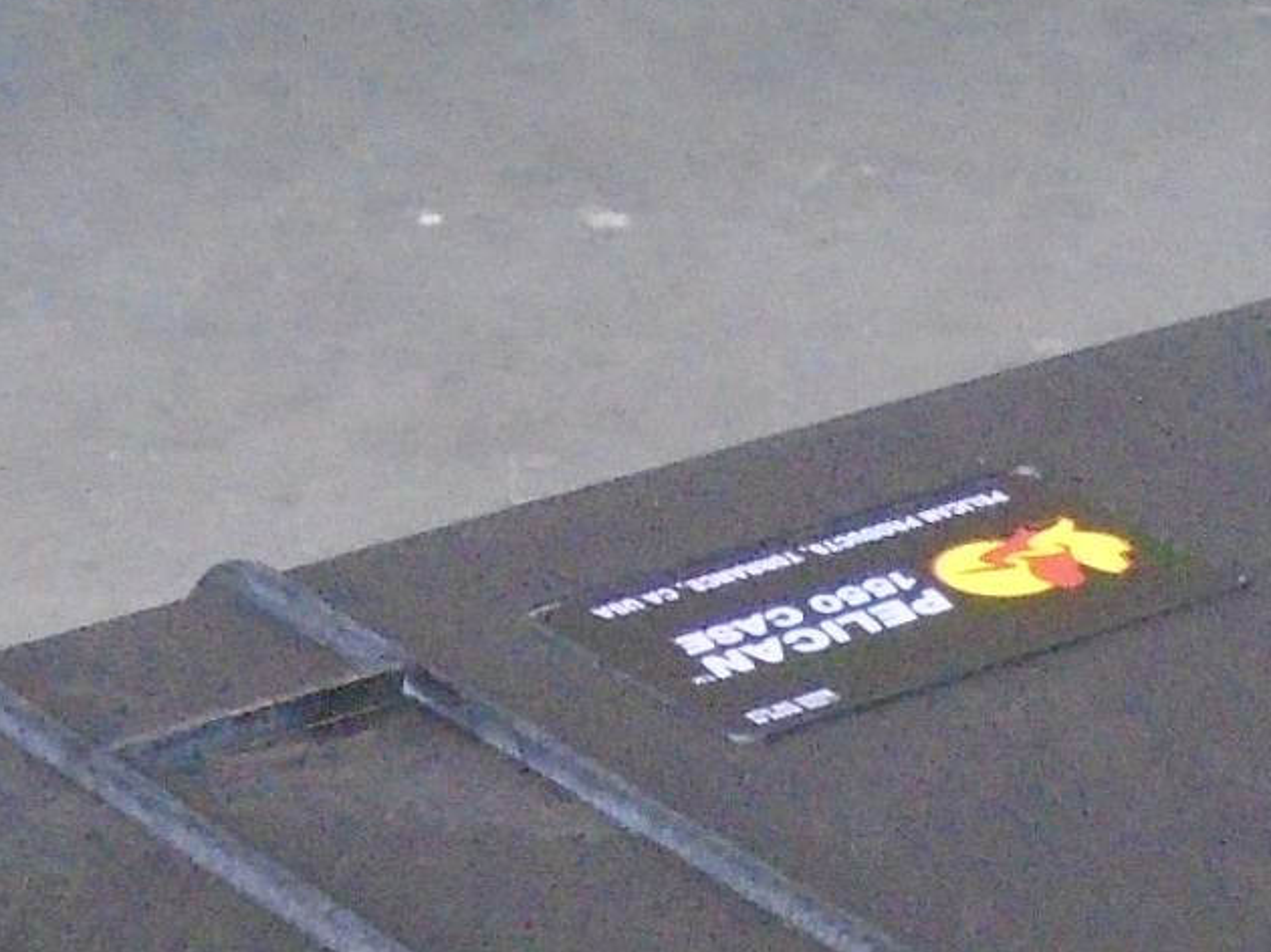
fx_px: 3927
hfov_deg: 17.1
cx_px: 1739
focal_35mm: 107
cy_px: 1882
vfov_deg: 12.3
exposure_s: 1/80
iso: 800
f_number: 3.2
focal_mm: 4.6
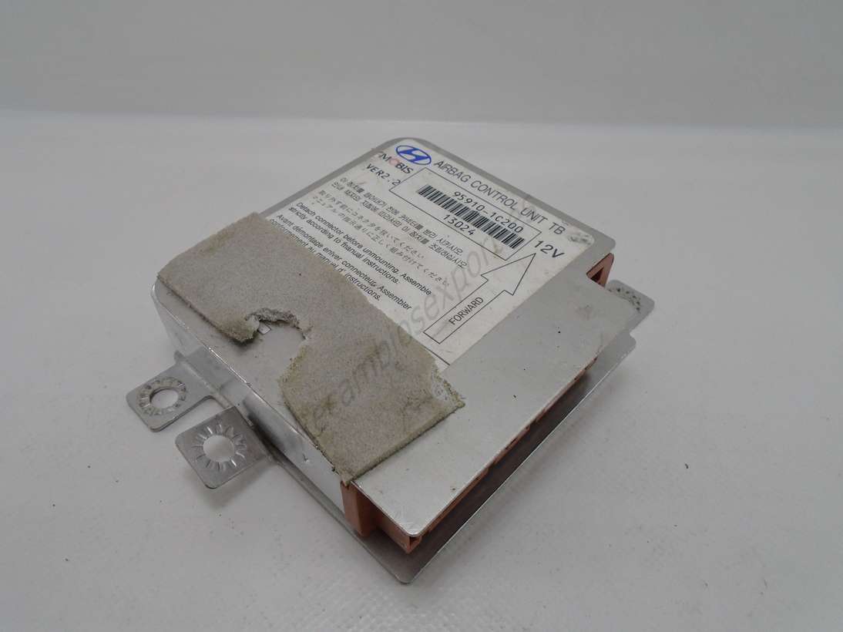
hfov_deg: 67.3
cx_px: 422
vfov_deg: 53.0
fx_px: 633
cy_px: 316
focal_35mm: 26
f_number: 3.2
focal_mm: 4.6
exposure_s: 1/200
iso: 100
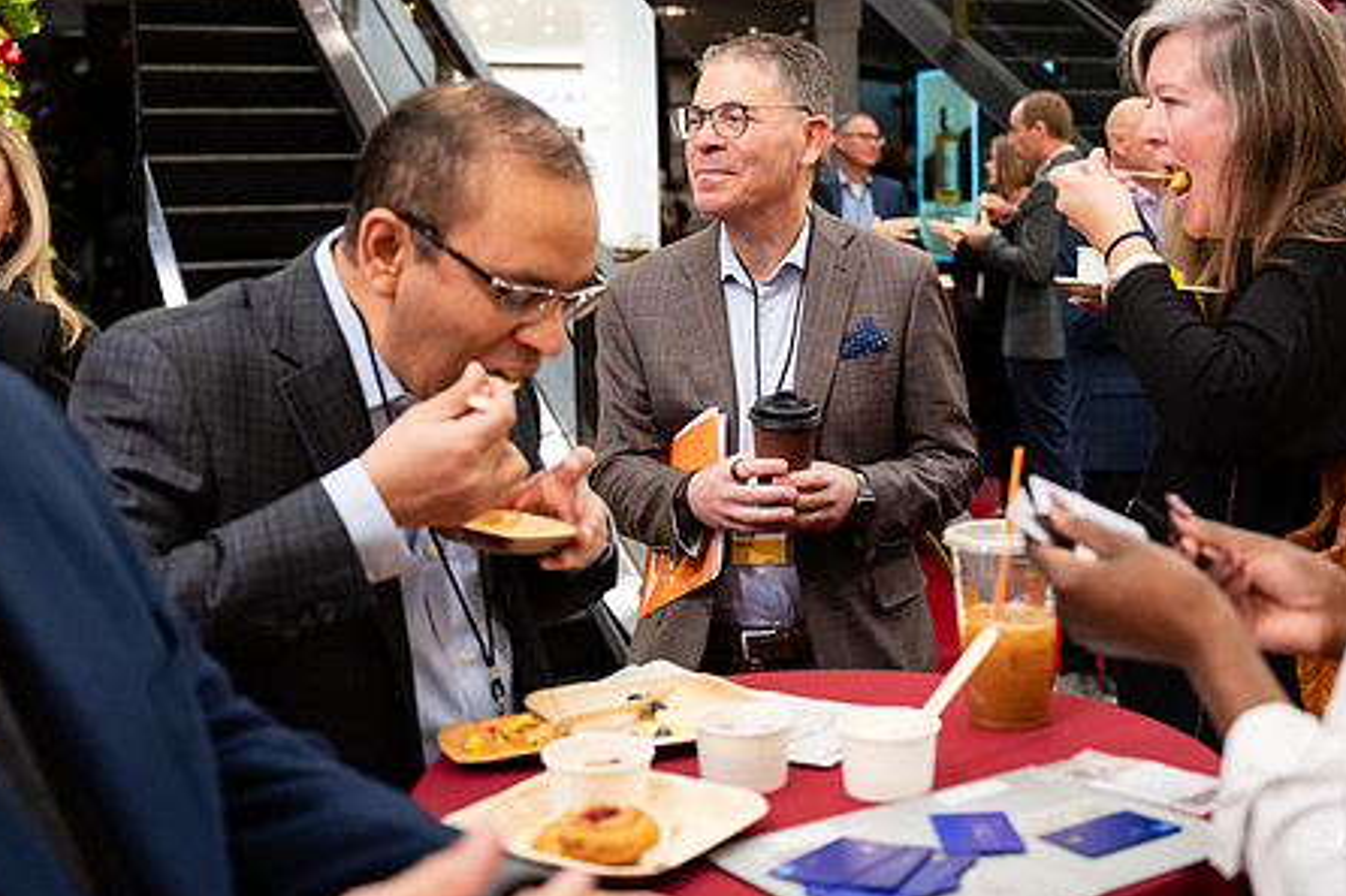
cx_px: 736
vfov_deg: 28.5
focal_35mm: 47
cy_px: 332
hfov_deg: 41.9
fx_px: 1757
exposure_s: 1/160
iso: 1250
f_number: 3.2
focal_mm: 35
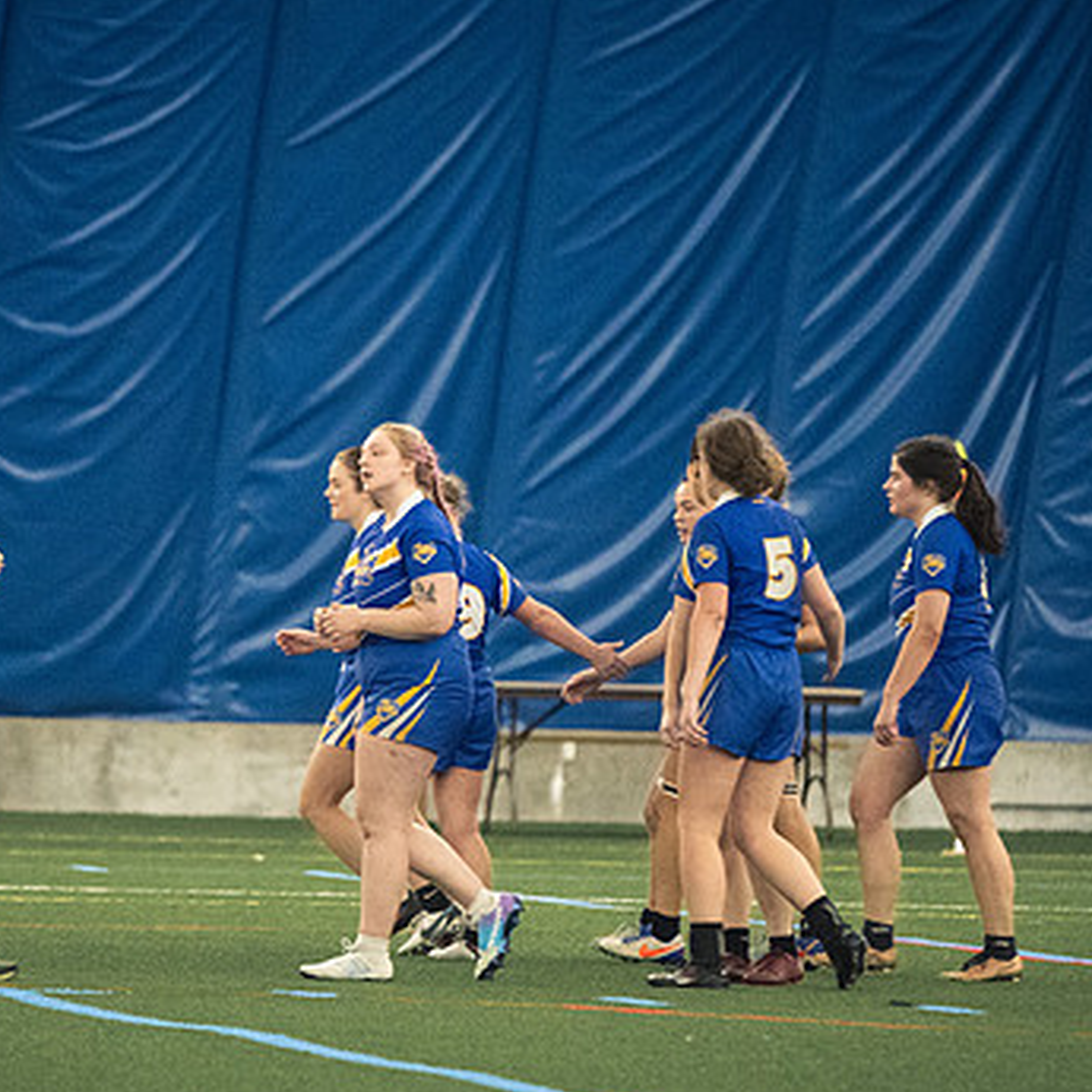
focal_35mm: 429
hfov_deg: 4.1
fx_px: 15311
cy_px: 582
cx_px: 443
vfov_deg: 4.1
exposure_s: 1/500
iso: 11400
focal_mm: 200
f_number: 2.8
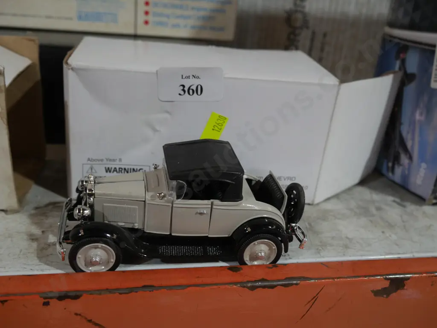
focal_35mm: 36
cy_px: 164
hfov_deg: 51.3
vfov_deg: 39.7
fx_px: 455
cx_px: 218
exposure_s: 1/60
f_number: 4
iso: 500
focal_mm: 18
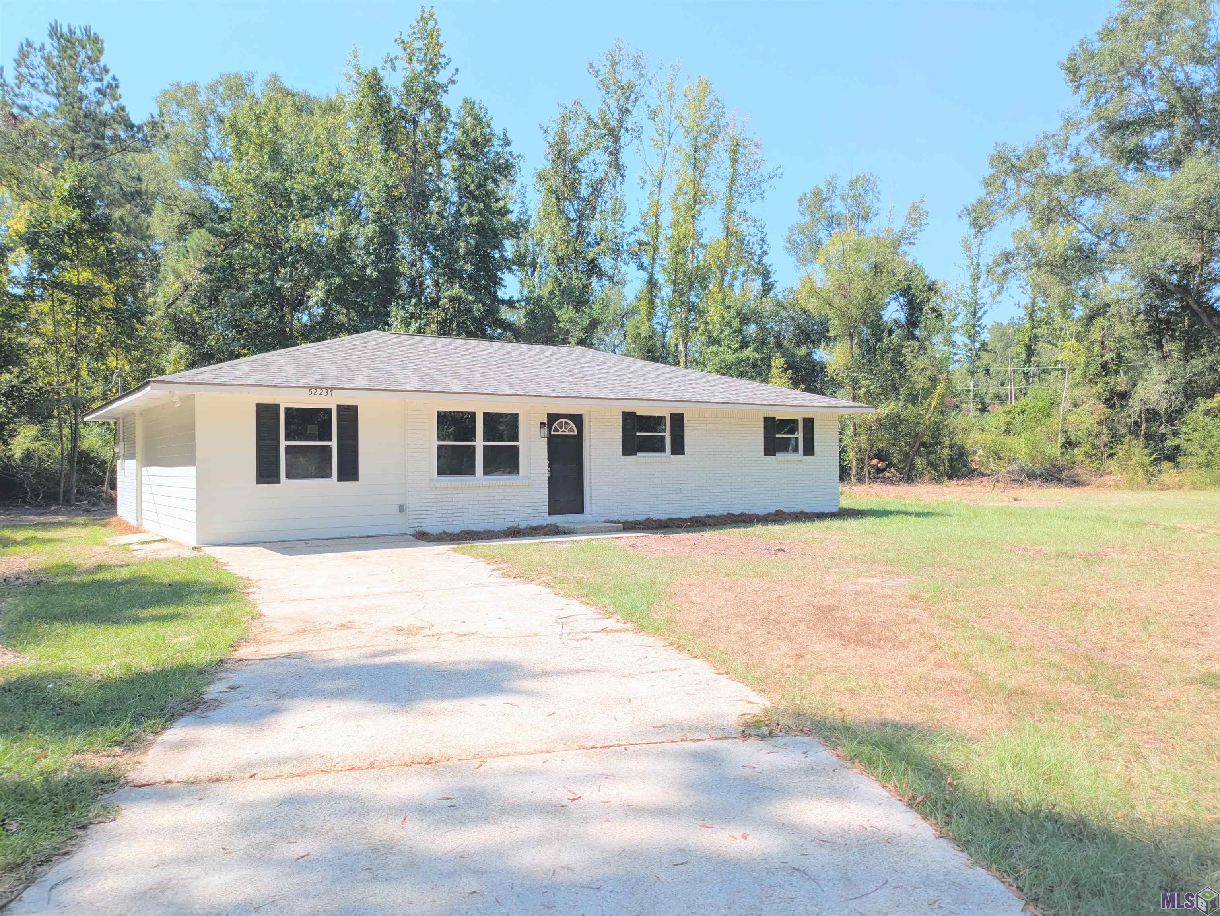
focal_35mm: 25
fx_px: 882
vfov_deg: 54.9
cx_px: 610
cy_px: 458
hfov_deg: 69.4
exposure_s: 1/1919
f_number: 1.89
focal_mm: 5.43
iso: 50
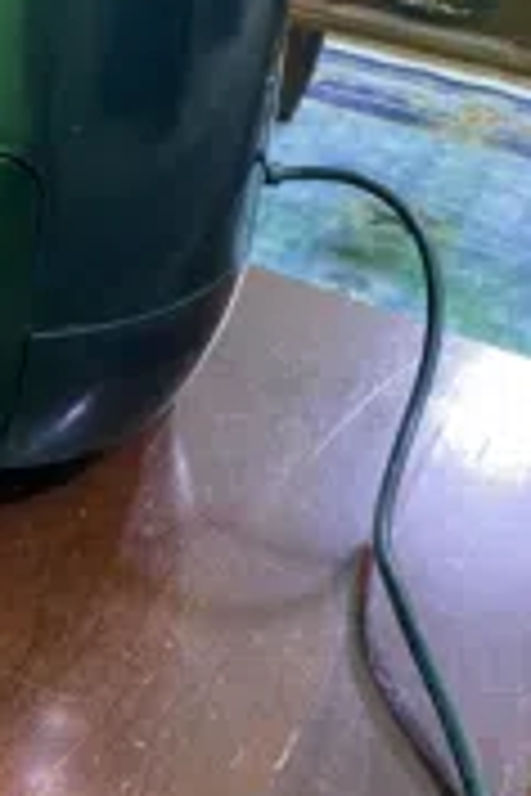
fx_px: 1350
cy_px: 144
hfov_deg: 20.7
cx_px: -122
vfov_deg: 31.9
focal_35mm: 61
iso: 200
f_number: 1.8
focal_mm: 4.25
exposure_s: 1/60
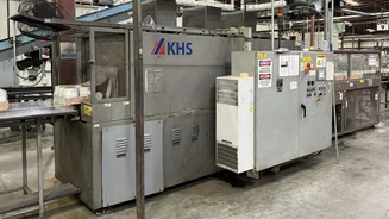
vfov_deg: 36.4
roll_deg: -0.5
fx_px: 330
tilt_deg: -1.0
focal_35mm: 32
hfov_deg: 61.0
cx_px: 205
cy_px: 76
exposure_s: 1/60
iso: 500
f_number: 1.78
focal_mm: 6.76
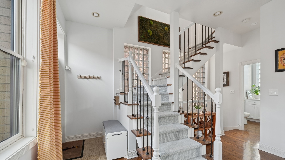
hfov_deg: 103.0
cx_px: 144
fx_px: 113
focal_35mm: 15
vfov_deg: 70.1
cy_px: 92
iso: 200
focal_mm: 14
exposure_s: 1/10
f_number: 9.5
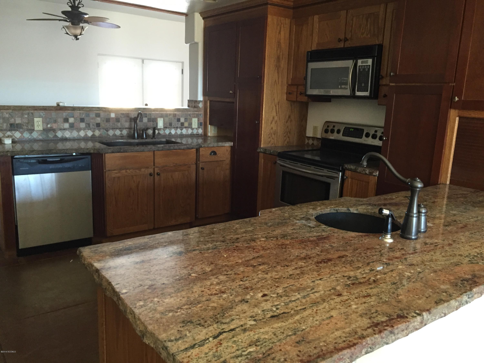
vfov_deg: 48.2
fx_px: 405
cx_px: 242
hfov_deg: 61.7
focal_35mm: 29
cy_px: 182
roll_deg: -0.9
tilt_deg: -11.2
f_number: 2.2
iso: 200
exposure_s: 1/30
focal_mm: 4.15
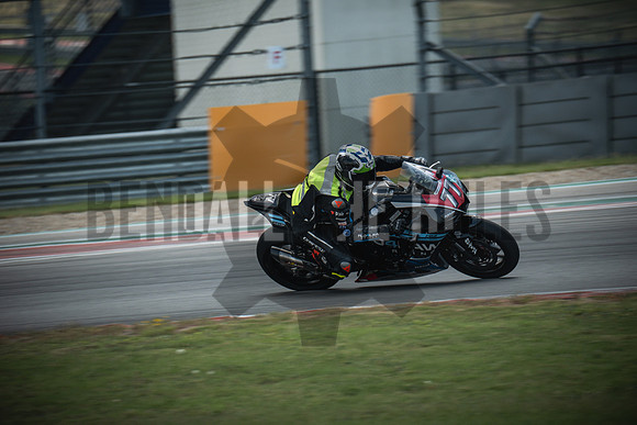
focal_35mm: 317
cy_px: 212
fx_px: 5610
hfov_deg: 6.5
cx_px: 318
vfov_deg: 4.3
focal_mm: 211
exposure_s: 1/500
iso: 250
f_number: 5
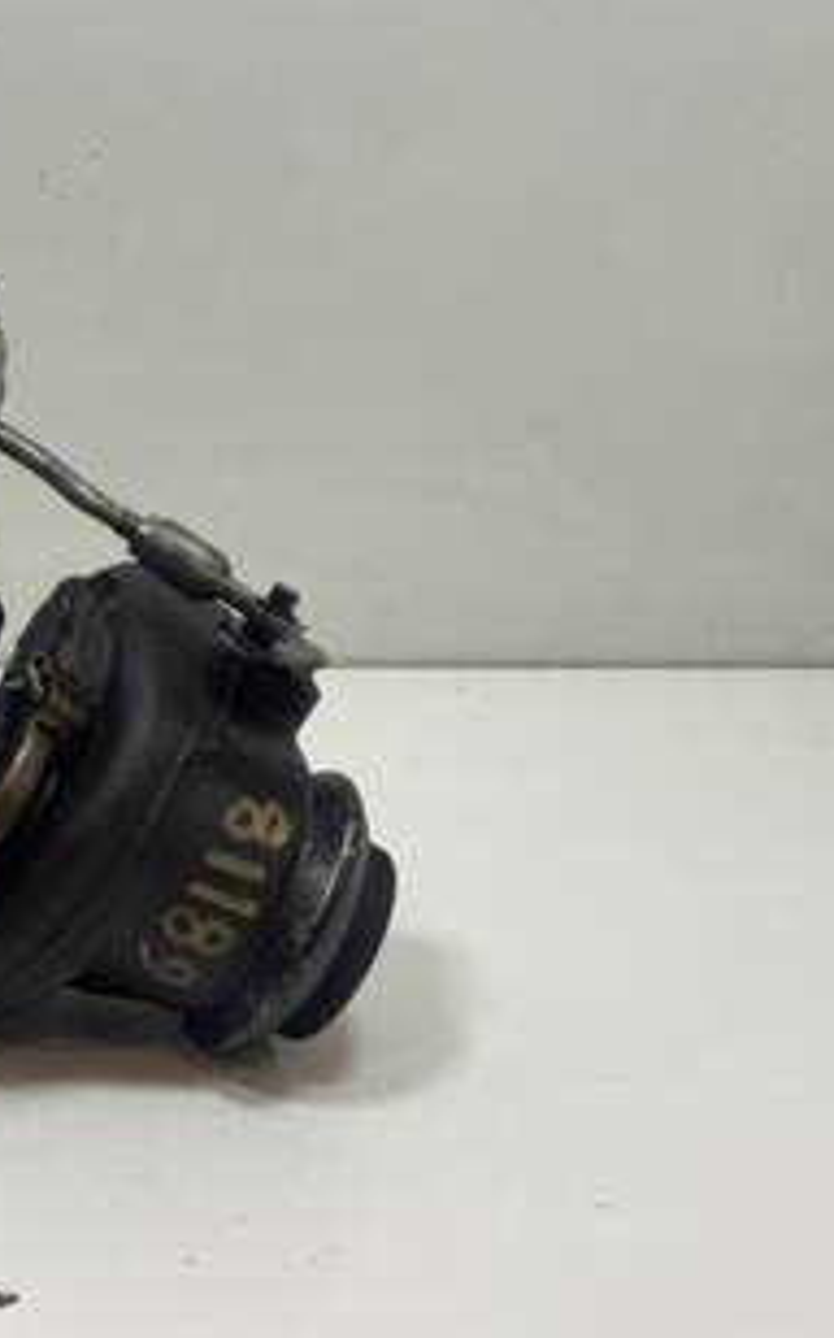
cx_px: -65
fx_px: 1567
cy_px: 669
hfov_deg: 27.5
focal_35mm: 43
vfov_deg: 46.2
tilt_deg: -16.6
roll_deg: -1.3
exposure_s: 1/100
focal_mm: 4.2
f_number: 1.6
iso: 64
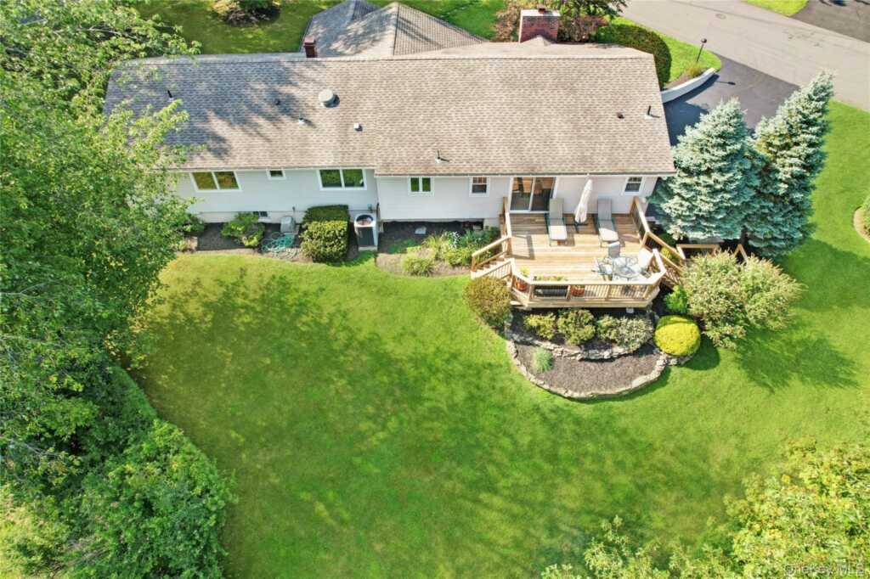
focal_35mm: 22
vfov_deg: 57.2
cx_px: 435
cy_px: 290
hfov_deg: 78.6
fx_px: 531
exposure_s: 1/500
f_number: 2.8
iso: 100
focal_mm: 8.4
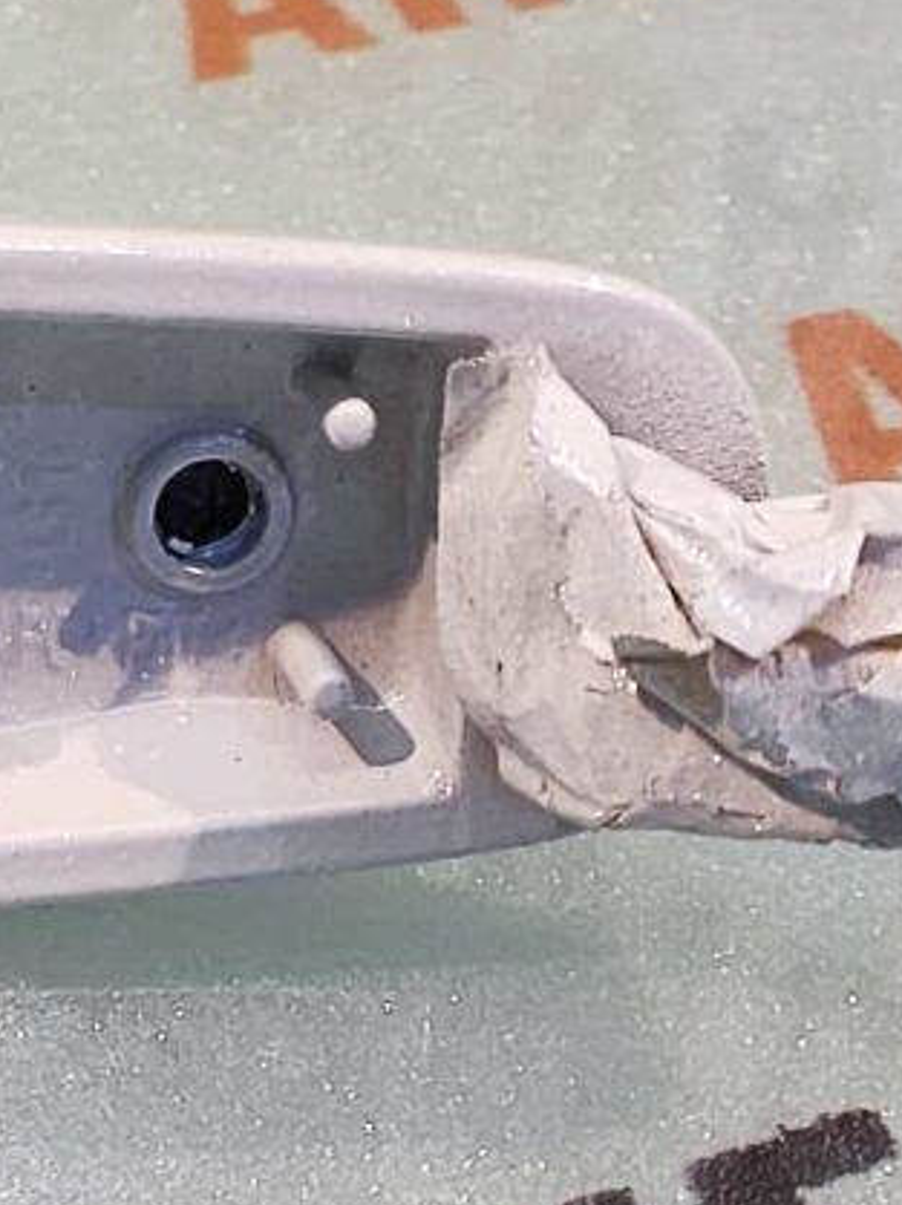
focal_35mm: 104
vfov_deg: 18.7
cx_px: -824
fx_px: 3617
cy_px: 210
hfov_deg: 12.7
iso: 249
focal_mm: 4.74
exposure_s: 1/50
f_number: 1.79
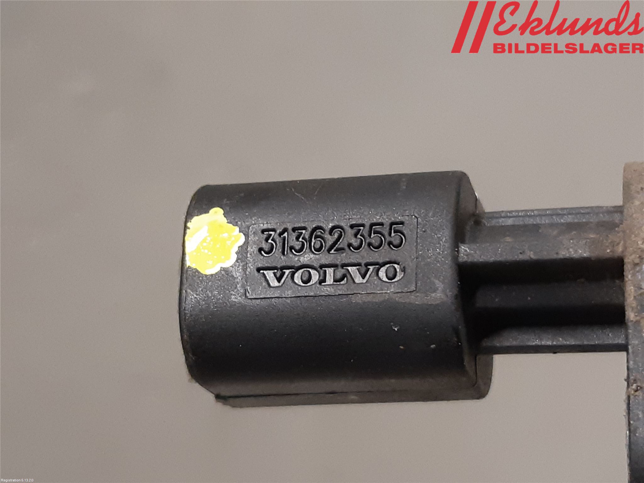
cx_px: 322
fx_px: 484
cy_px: 242
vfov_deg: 53.1
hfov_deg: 67.3
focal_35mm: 26
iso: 200
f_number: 1.7
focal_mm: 3.93
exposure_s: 1/50
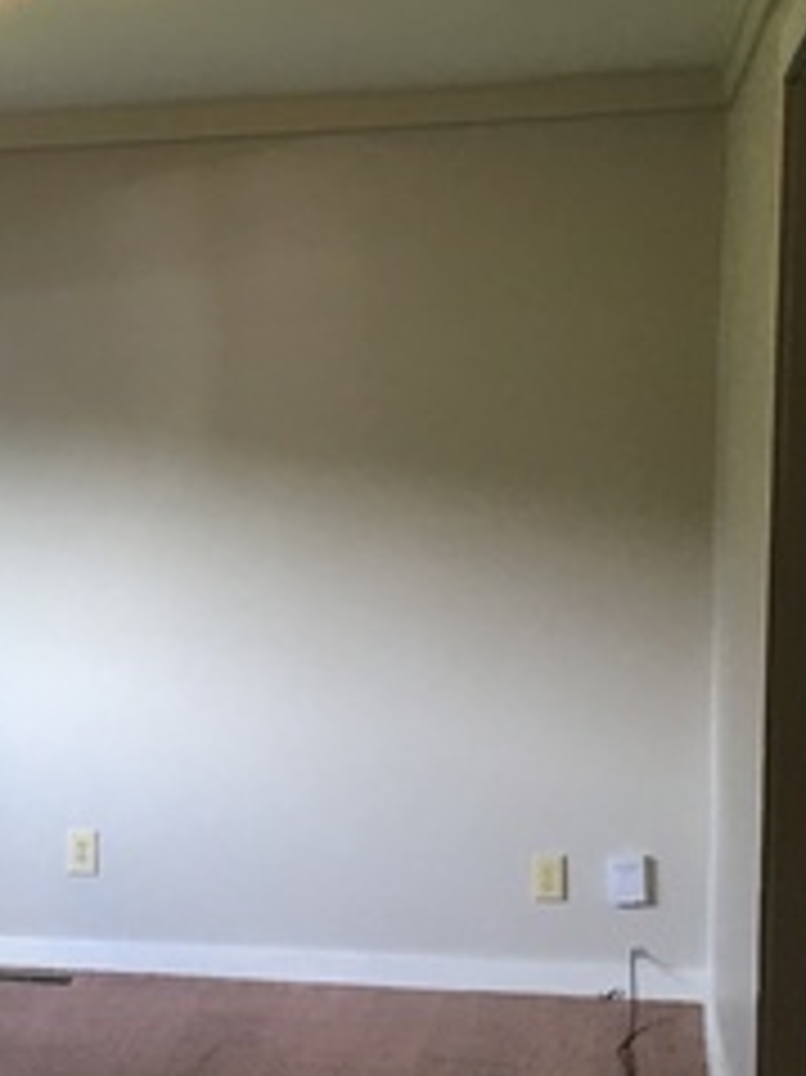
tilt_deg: -8.7
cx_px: -176
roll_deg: +1.4
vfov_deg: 23.9
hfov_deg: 17.3
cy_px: 799
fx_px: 2517
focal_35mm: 81
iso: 40
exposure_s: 1/30
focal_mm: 4.15
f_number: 2.2
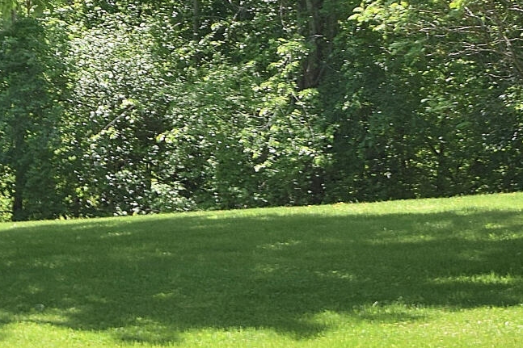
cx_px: 285
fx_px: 2425
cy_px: -422
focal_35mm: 167
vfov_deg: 7.8
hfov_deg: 12.3
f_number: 6.3
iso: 100
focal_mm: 24
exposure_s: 1/160
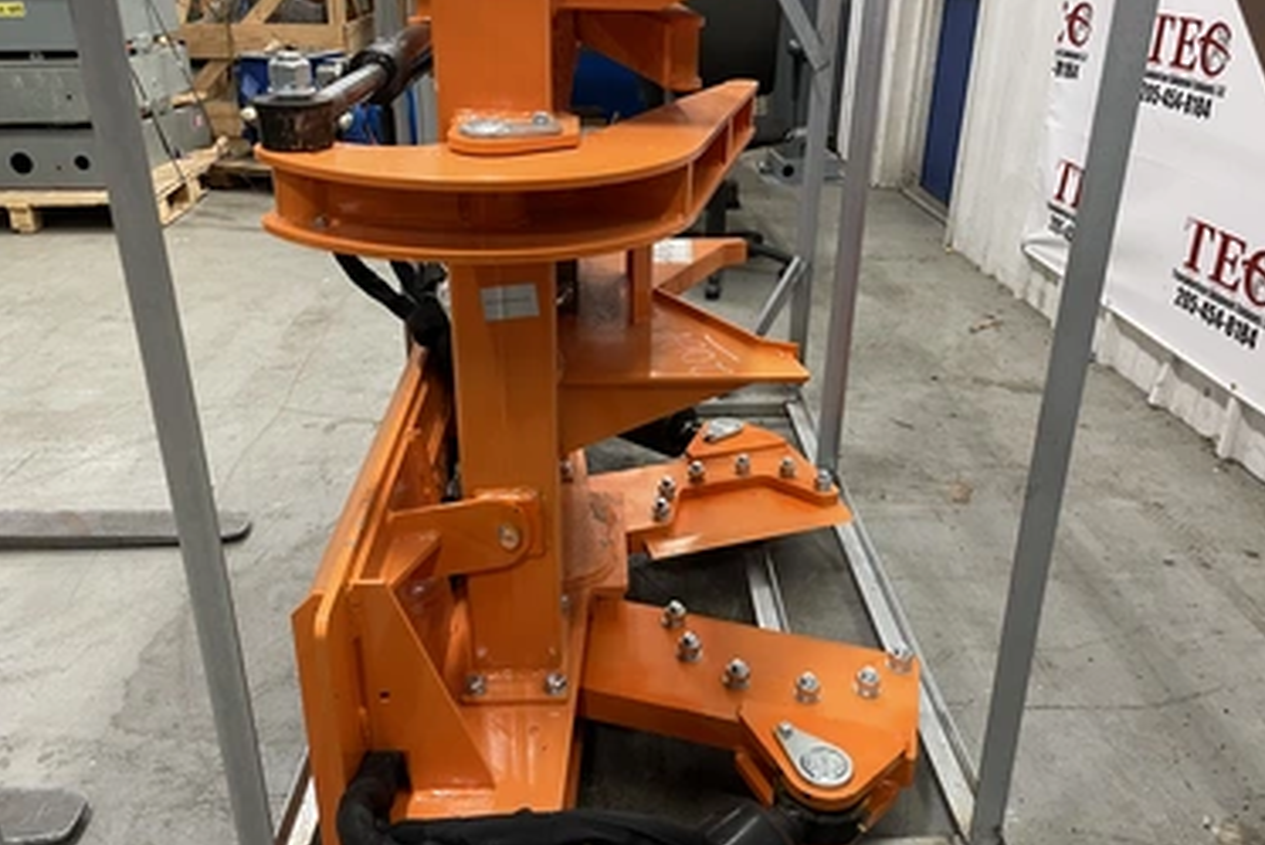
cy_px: 411
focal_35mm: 29
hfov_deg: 63.6
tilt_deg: -22.6
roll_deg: -0.4
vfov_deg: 45.0
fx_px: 1019
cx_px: 621
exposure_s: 1/60
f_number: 1.6
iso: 200
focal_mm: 4.2
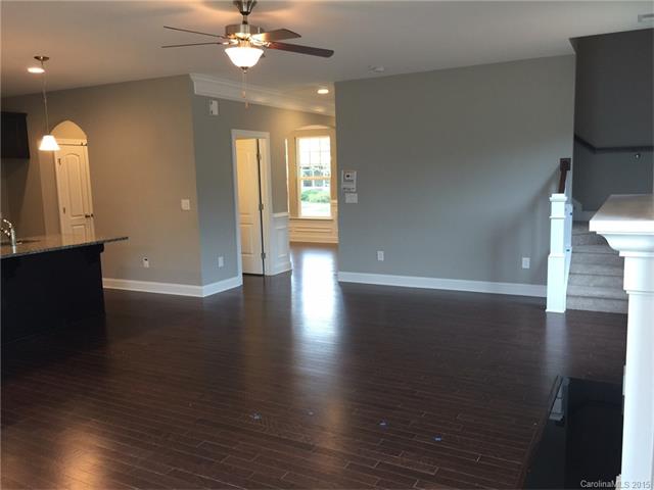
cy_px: 245
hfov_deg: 61.7
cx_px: 327
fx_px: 548
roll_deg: +0.7
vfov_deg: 48.2
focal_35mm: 29
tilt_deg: -7.5
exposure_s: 1/15
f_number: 2.2
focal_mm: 4.15
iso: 40
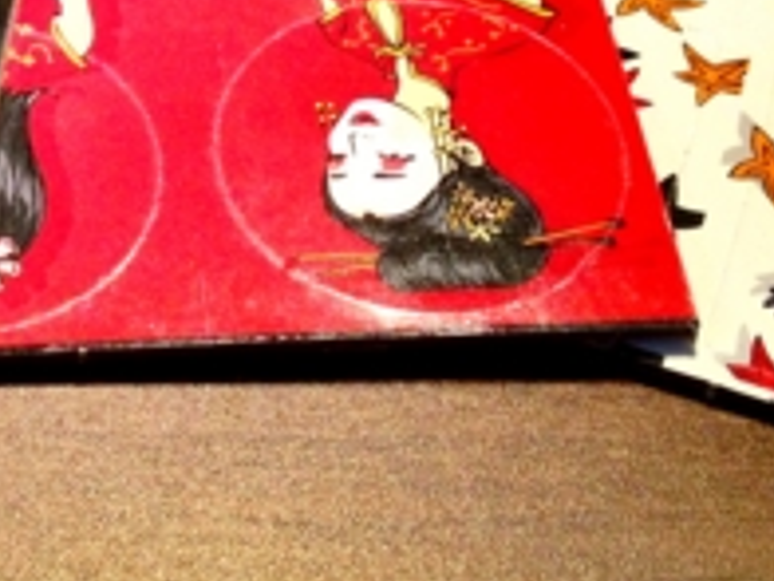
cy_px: -47
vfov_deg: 12.8
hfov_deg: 16.8
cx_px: -32
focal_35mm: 114
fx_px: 2549
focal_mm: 4.28
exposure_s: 1/20
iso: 80
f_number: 2.4
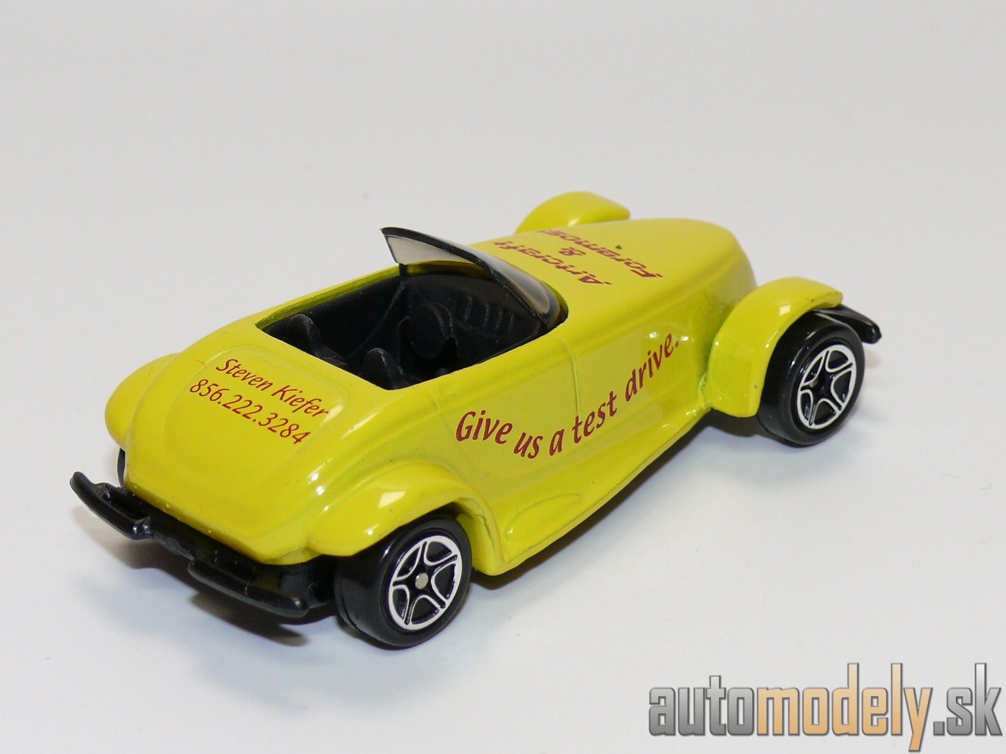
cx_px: 503
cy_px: 379
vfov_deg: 14.2
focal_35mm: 104
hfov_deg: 18.9
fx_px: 3022
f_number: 4
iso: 100
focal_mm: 13.6
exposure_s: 1/30
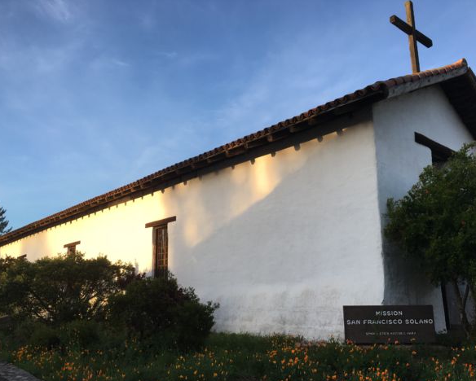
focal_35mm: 31
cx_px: 243
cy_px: 194
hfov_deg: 57.1
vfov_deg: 47.2
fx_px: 437
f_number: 2.2
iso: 25
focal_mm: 4.15
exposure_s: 1/442
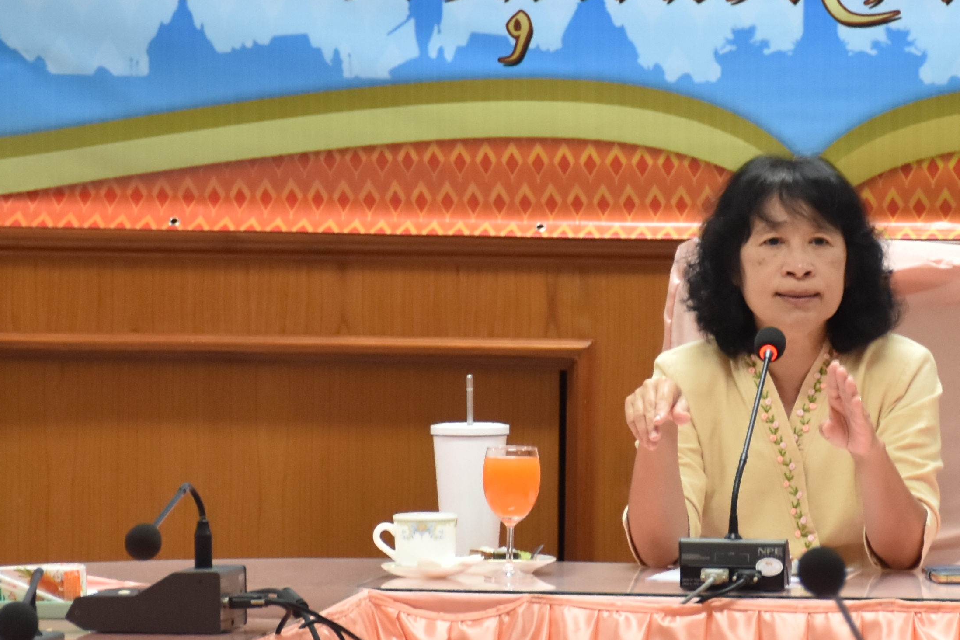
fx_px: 8196
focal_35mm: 307
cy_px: 278
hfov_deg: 6.7
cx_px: 700
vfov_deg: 4.5
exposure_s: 1/60
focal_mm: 75
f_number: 5
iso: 800
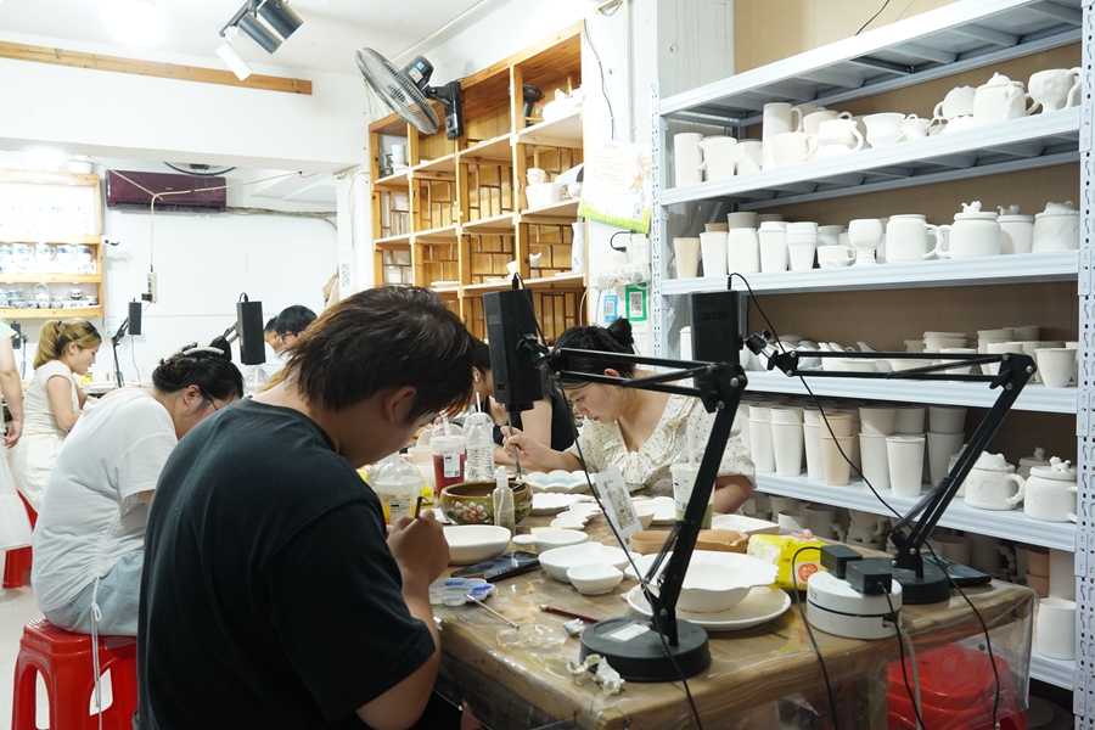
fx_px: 912
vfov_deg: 43.6
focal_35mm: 30
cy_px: 365
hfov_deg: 61.9
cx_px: 548
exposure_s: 1/50
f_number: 5
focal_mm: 20
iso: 1250
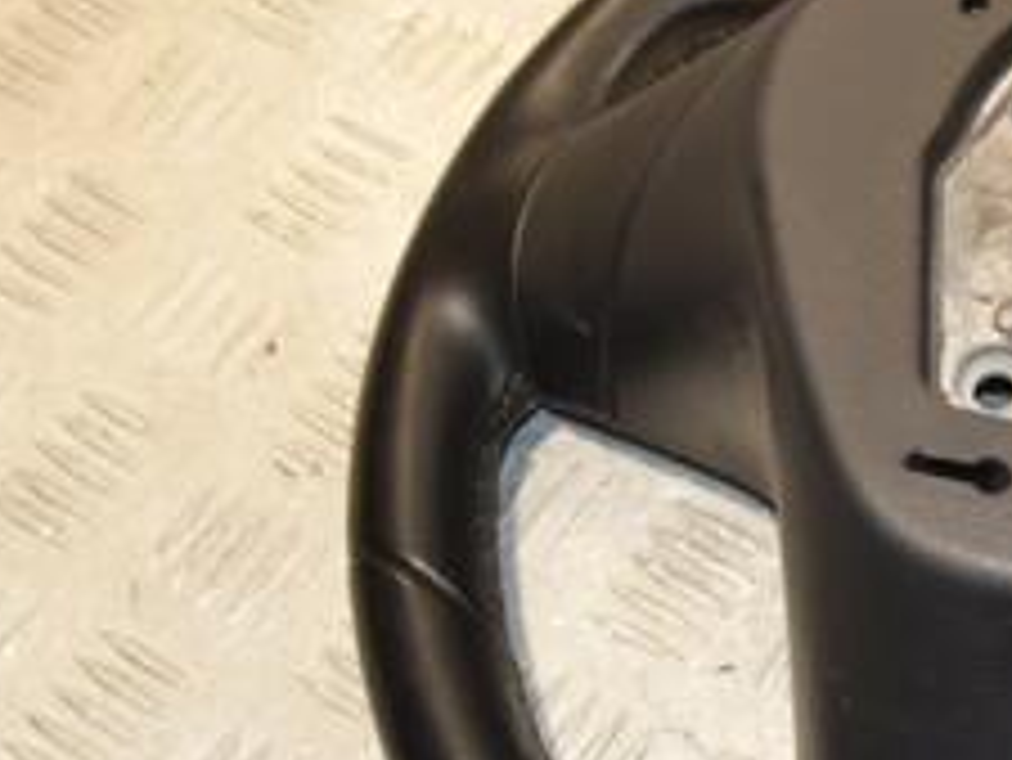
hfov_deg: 19.0
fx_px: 2925
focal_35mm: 100
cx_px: 1061
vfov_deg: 14.8
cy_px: 409
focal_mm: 26
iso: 800
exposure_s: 1/200
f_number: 8
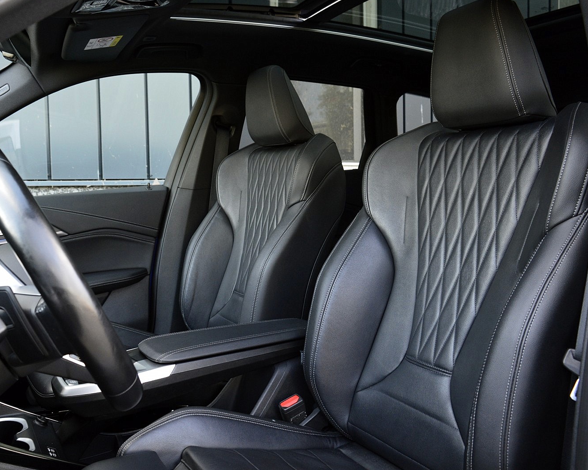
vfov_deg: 47.1
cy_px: 235
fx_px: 540
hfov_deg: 56.8
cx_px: 238
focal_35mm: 31
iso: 800
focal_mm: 18
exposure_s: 1/60
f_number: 5.6
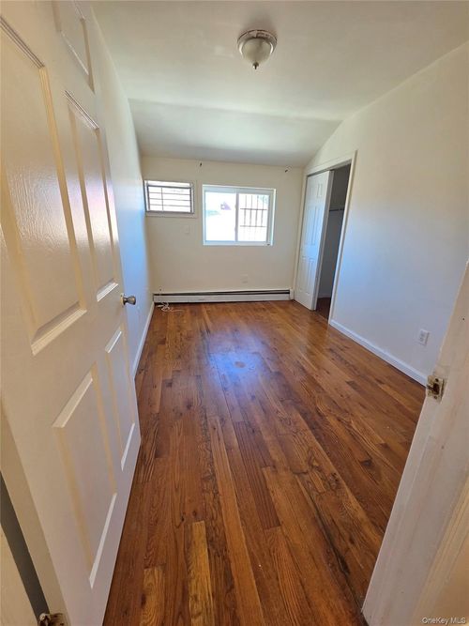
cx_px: 234
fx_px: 235
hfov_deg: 89.9
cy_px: 313
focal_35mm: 13
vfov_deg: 106.2
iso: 160
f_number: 2.2
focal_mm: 2.2
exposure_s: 1/120
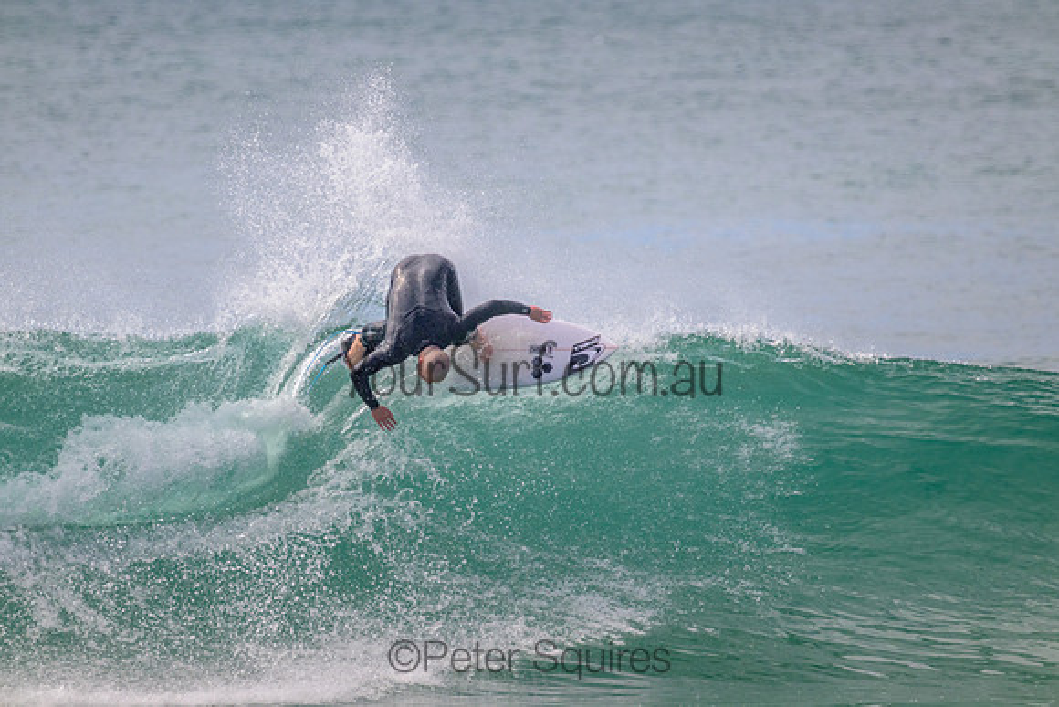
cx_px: 530
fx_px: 23538
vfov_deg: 1.7
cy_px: 354
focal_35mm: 800
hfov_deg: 2.6
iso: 1250
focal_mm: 800
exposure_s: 1/2000
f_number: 11
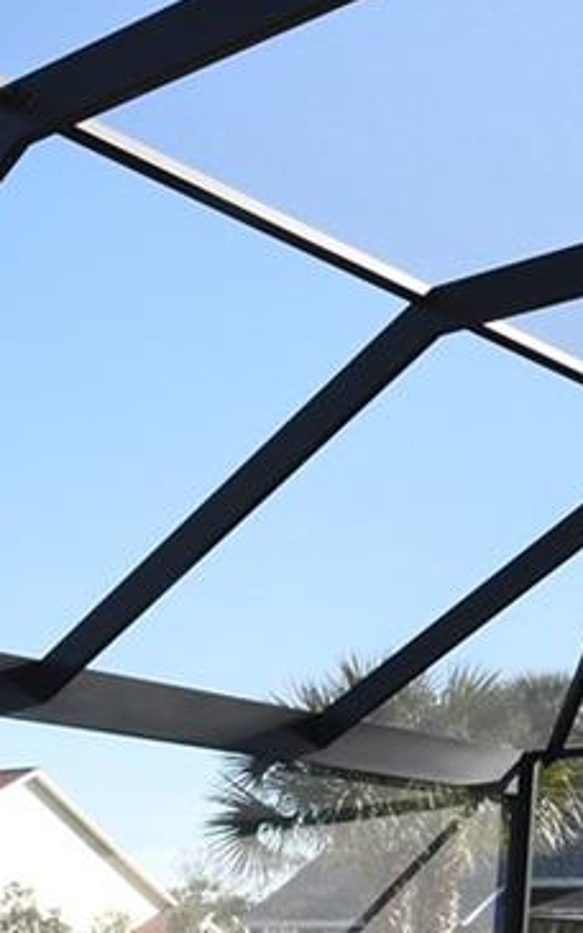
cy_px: 1273
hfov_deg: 18.8
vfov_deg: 25.5
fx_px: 1704
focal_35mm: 67
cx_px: -20
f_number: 5.6
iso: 100
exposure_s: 1/125
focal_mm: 10
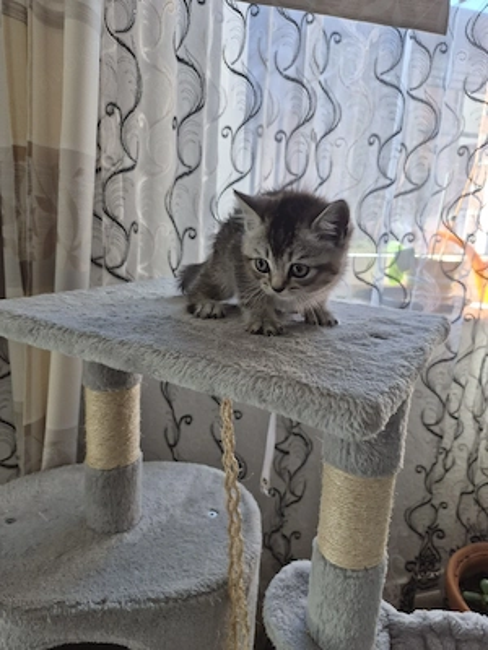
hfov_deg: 58.9
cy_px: 325
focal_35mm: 23
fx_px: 432
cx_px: 244
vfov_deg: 73.9
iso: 125
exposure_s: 1/182
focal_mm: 5.4
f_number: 1.8
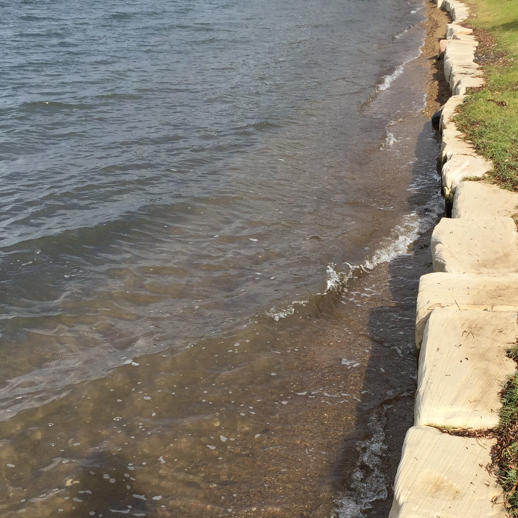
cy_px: 345
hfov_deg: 36.6
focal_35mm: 46
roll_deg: -0.1
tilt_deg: -27.3
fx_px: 779
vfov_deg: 36.4
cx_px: 320
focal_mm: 4.15
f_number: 2.2
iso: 32
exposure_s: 1/2198
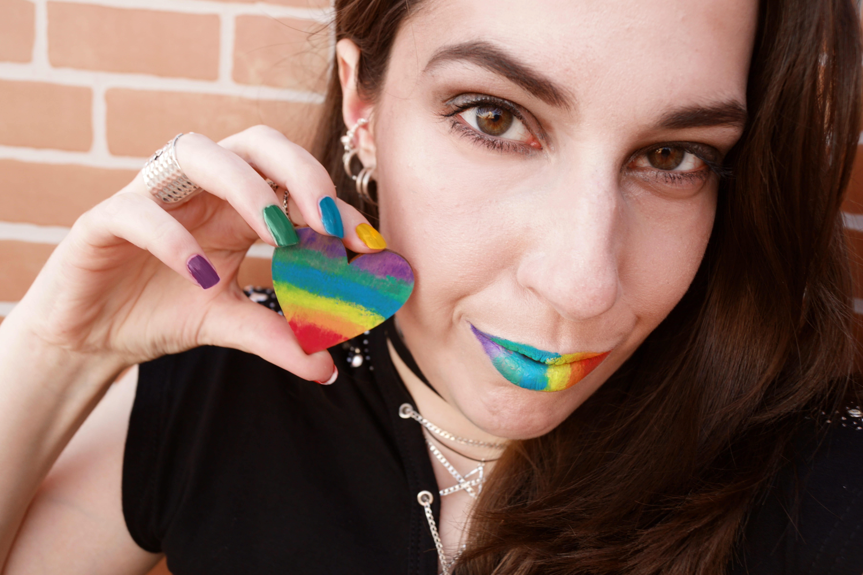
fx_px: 863
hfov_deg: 53.1
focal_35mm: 36
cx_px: 432
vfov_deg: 36.9
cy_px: 288
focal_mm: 24
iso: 250
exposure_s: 1/80
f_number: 5.6
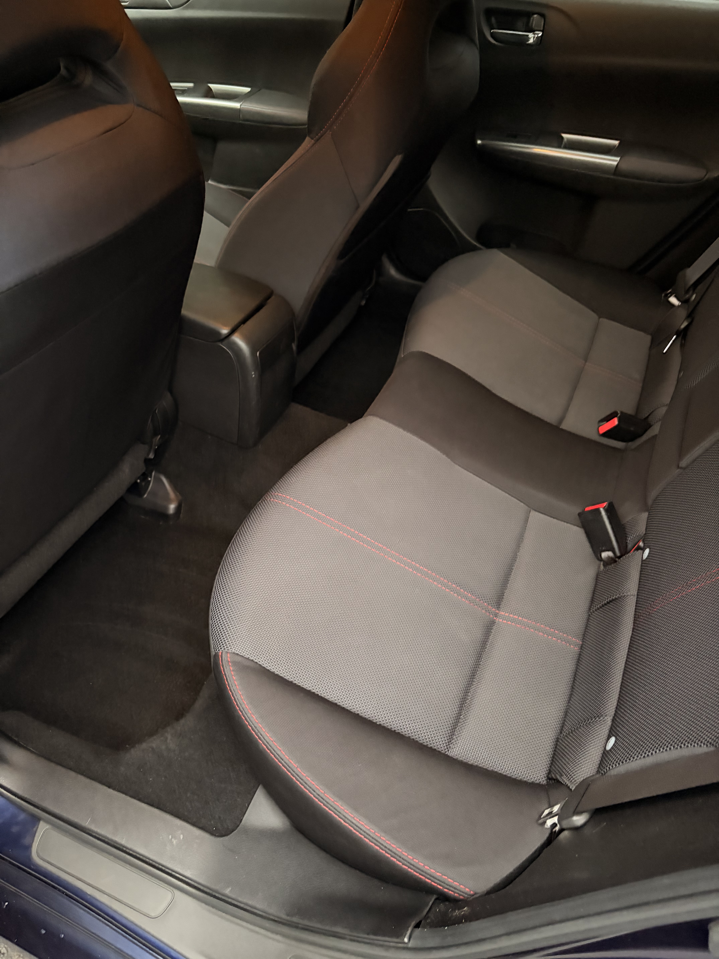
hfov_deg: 53.1
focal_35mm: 26
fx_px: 720
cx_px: 360
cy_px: 480
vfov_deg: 67.3
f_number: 1.6
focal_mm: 5.96
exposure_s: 1/30
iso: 1000
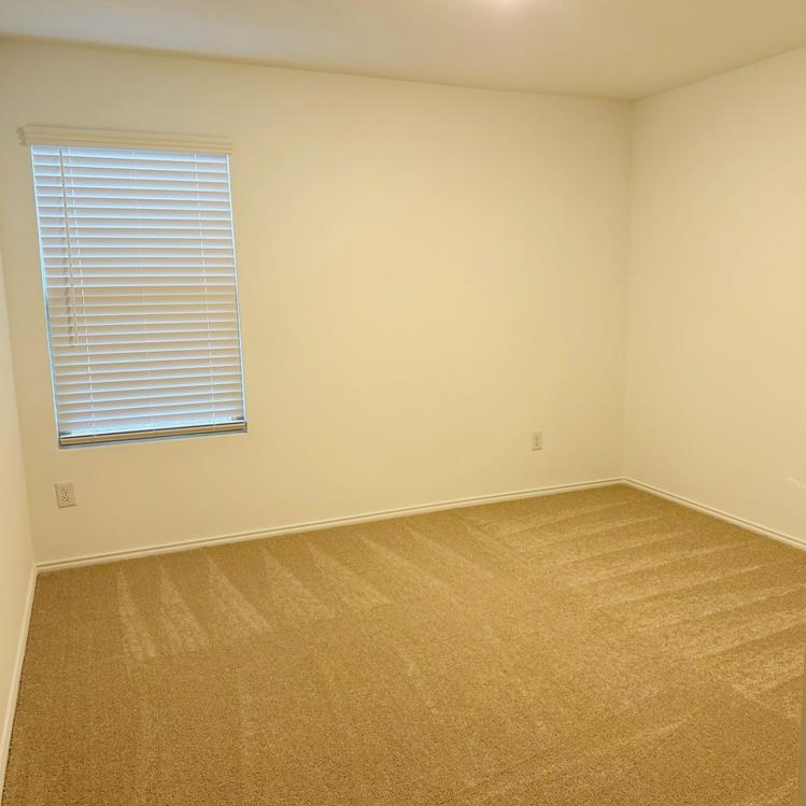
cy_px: 405
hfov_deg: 55.5
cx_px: 439
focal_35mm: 29
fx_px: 764
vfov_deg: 55.6
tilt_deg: -7.1
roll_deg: +0.4
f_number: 1.78
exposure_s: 1/60
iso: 160
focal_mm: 6.86
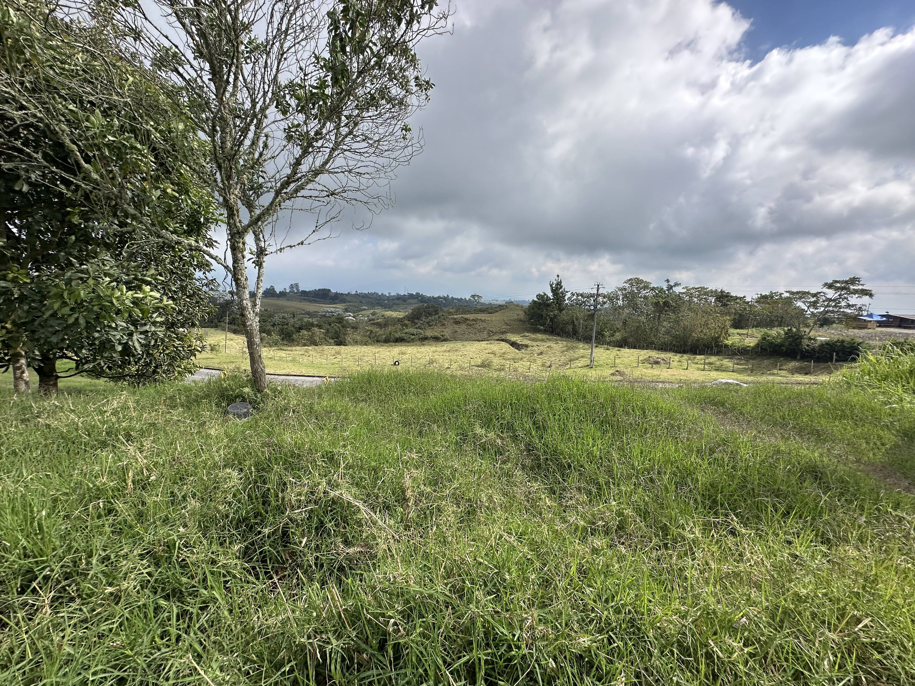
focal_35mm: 14
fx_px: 370
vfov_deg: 85.7
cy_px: 343
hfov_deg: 102.1
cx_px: 458
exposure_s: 1/2020
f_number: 2.2
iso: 50
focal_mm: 2.22
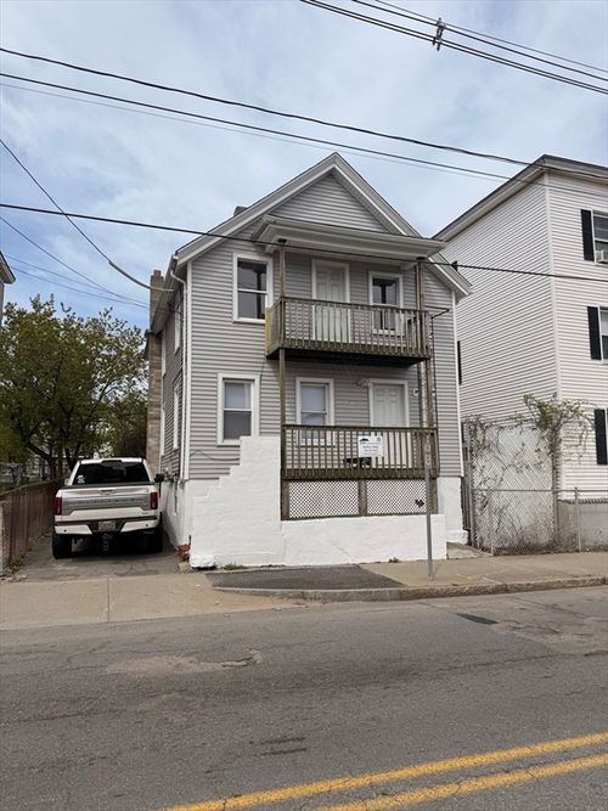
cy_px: 406
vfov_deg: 71.6
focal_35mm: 24
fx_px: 562
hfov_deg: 56.8
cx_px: 304
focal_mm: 6.76
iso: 80
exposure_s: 1/7353
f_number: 1.78
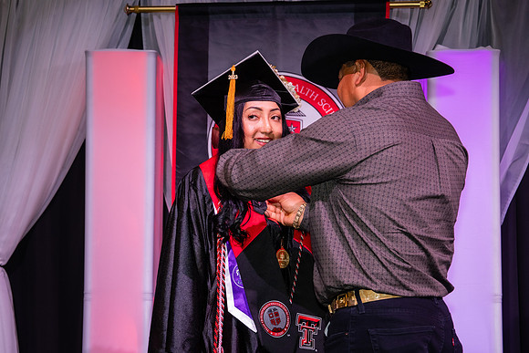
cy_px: 172
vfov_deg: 14.6
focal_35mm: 93
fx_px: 1374
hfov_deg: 21.8
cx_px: 278
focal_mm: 70
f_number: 5.6
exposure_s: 1/160
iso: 800
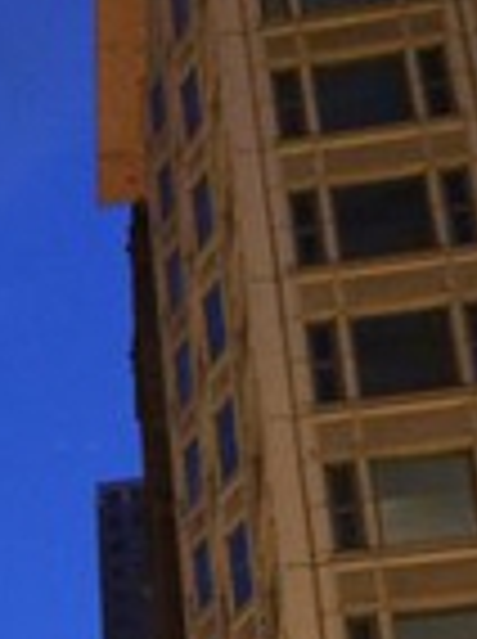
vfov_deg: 14.9
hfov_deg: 12.3
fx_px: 2082
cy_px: 1195
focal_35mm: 113
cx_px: -270
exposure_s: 1/17
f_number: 2.2
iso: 320
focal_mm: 4.12
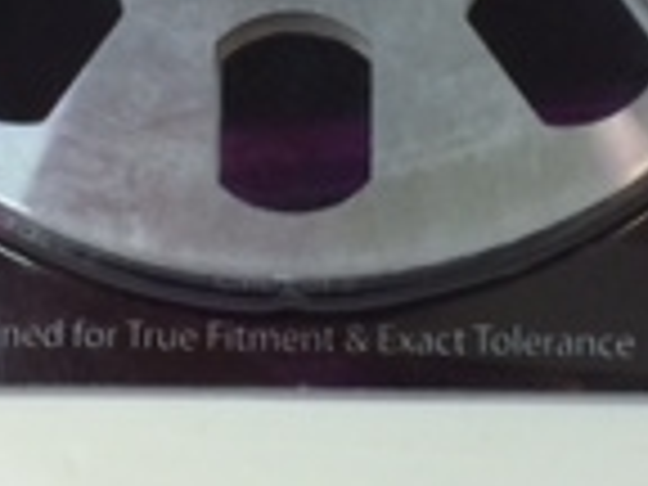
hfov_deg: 14.8
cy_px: -81
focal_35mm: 133
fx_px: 2490
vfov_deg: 11.0
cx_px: 243
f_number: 2.2
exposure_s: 1/33
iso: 50
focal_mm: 4.12
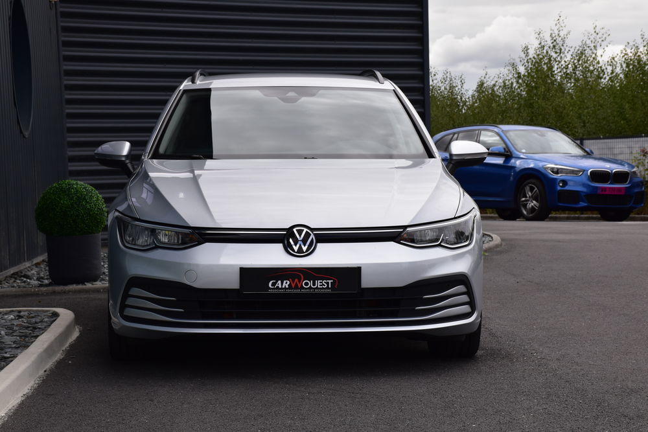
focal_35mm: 90
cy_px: 216
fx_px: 1620
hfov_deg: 22.6
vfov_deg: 15.2
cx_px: 324
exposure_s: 1/320
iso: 400
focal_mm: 60
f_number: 11
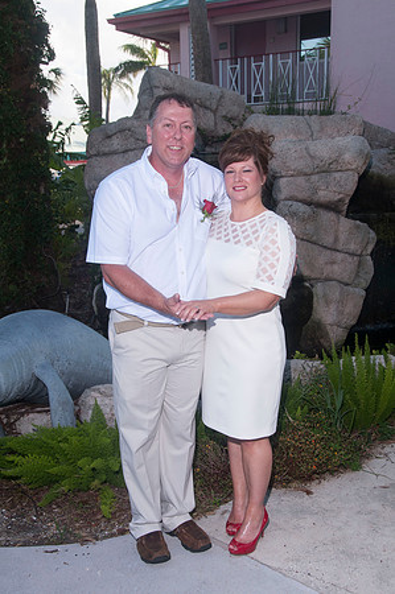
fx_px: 718
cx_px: 198
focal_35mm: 44
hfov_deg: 30.8
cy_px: 297
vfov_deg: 45.0
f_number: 8
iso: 200
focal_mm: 29
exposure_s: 1/200
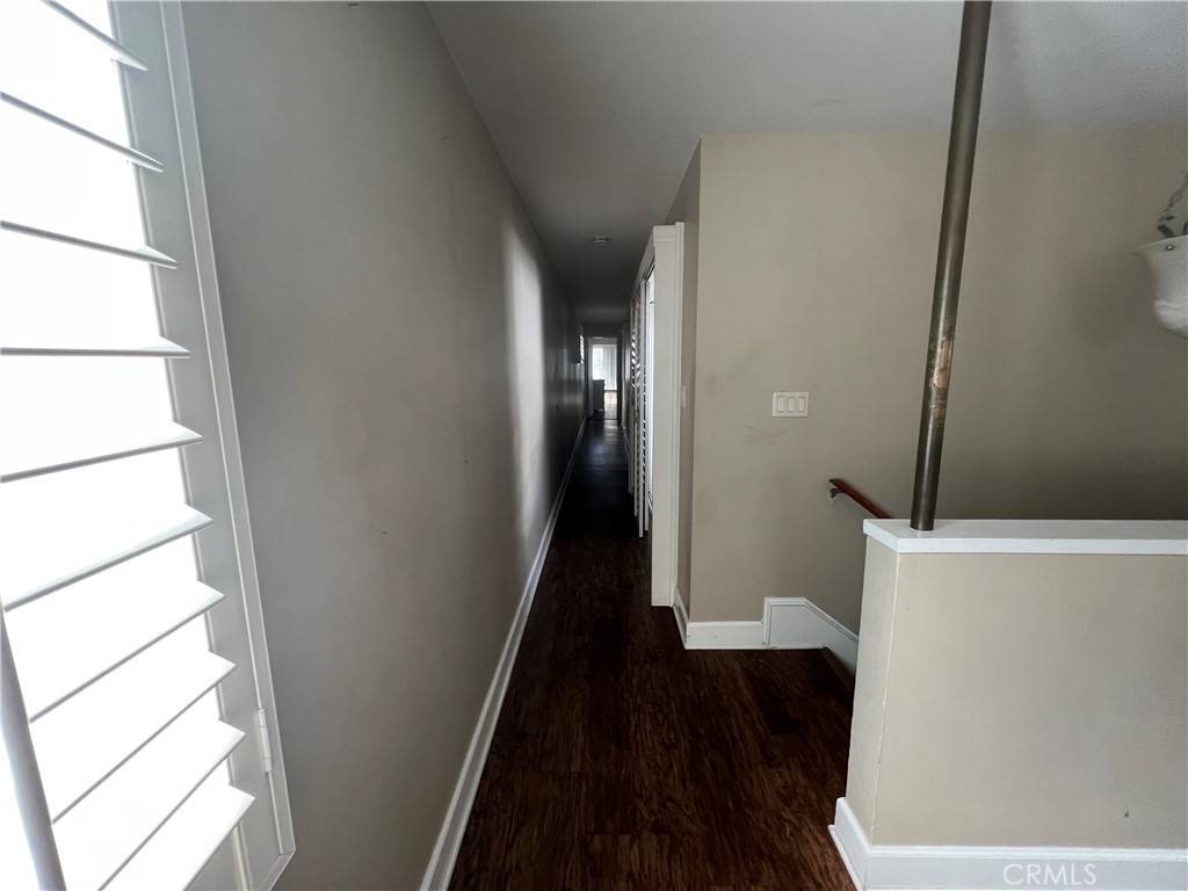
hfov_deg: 106.2
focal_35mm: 13
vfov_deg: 89.9
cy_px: 446
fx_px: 446
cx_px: 594
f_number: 1.8
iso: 125
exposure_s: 1/99
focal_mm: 1.57
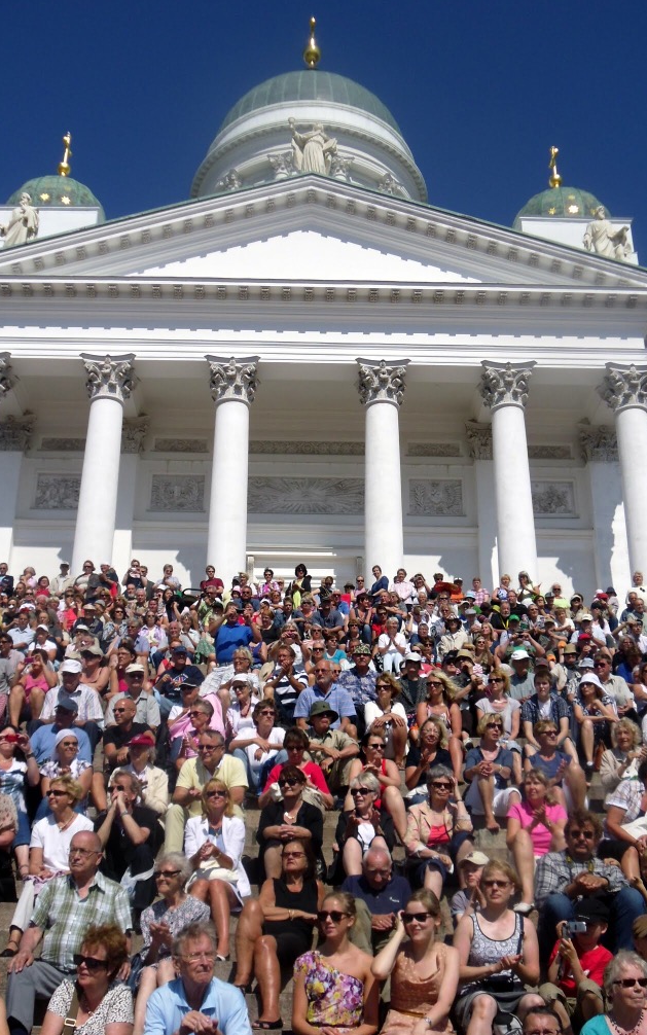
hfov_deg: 31.3
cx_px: 325
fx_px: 1156
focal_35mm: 41
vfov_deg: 48.2
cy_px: 523
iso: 80
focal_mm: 6.81
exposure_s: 1/224
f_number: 10
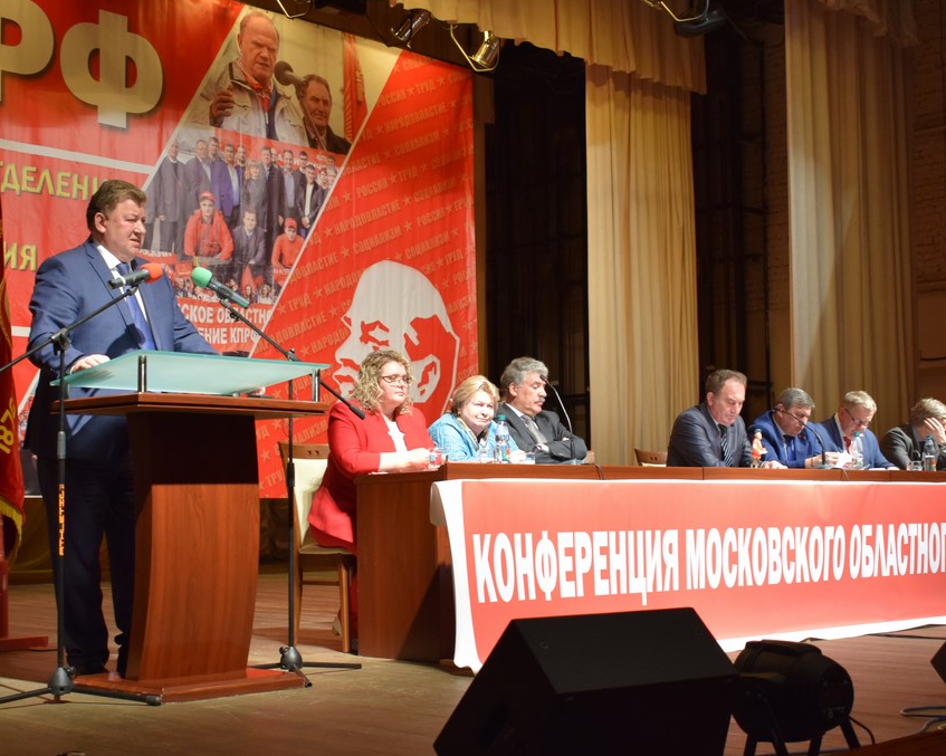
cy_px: 377
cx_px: 531
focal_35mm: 43
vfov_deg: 35.2
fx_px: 1191
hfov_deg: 43.2
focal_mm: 25
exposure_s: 1/60
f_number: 4
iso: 800
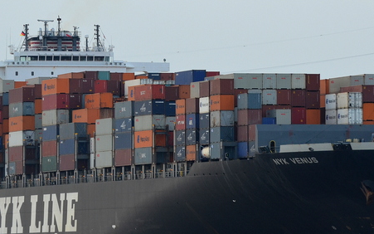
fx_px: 4556
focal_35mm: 447
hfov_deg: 4.7
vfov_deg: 2.9
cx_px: 181
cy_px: 55
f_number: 5.6
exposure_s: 1/500
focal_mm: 165
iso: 360
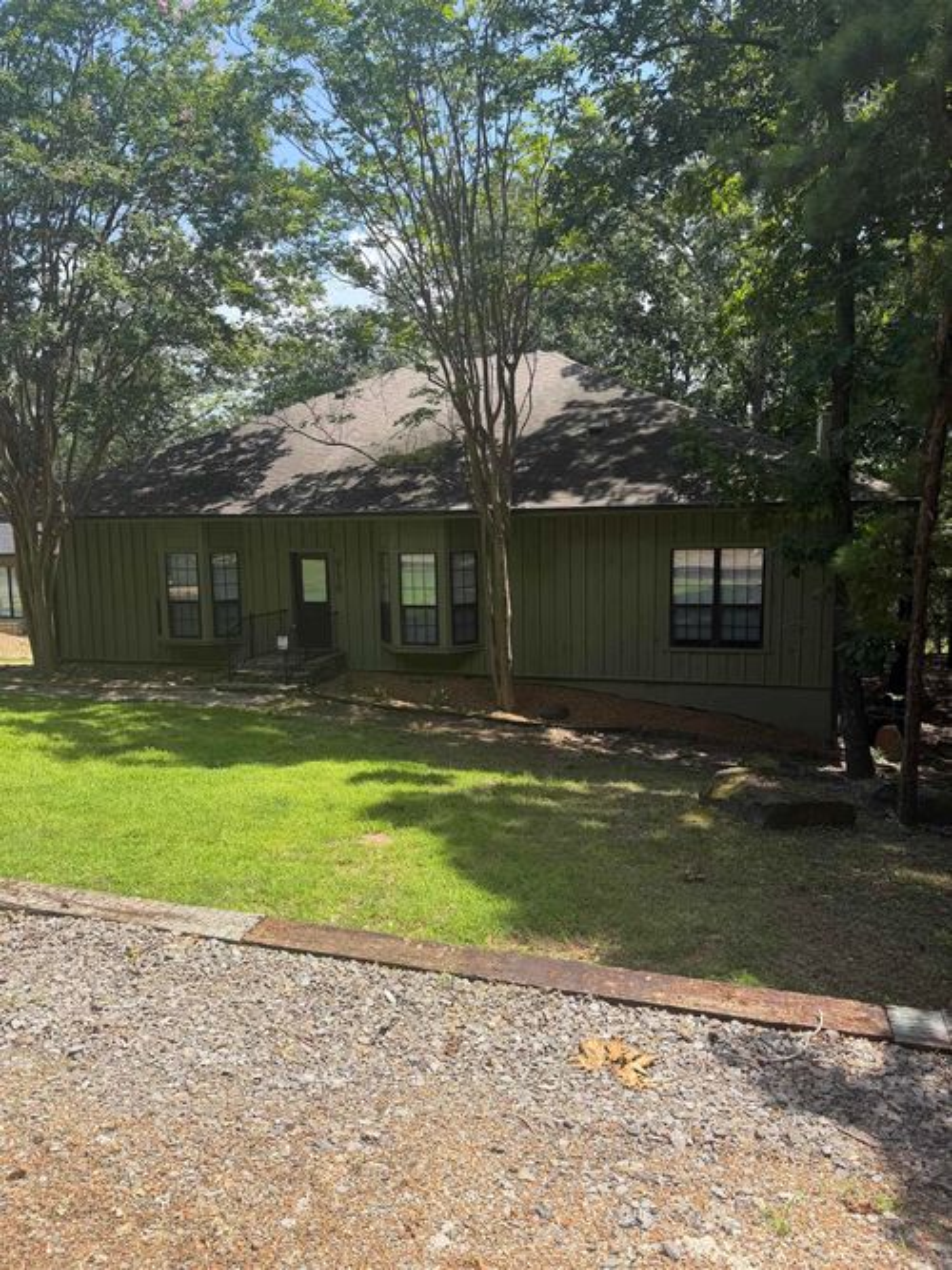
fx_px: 880
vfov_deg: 71.6
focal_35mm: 24
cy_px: 635
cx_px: 476
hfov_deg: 56.8
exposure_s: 1/2232
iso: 80
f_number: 1.78
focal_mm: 6.76
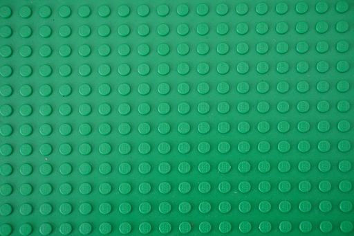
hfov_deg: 24.2
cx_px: 177
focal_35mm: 84
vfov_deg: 16.3
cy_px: 118
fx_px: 826
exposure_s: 1/100
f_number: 2.8
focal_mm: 56
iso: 1600
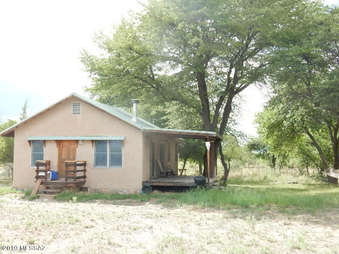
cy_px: 129
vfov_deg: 32.9
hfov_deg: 42.9
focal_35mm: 44
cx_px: 169
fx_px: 431
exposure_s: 1/320
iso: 125
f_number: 4.2
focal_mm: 7.6
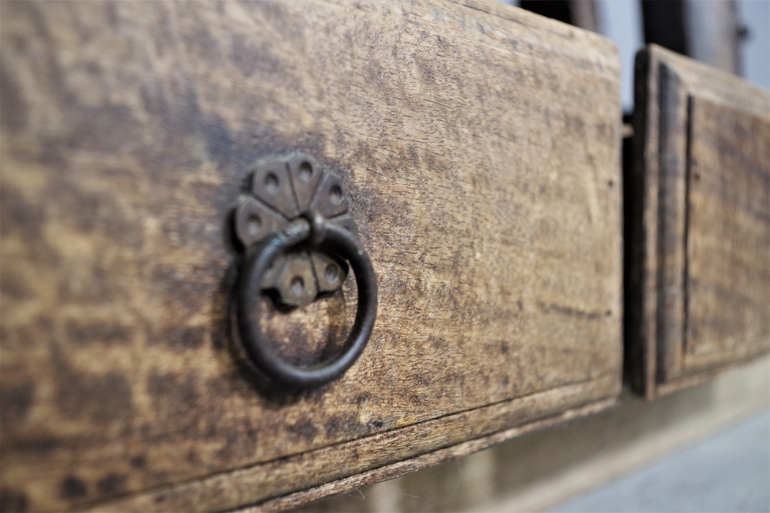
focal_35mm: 39
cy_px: 256
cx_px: 385
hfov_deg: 49.6
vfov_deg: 34.2
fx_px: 834
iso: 1600
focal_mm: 26.25
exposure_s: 1/60
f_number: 4
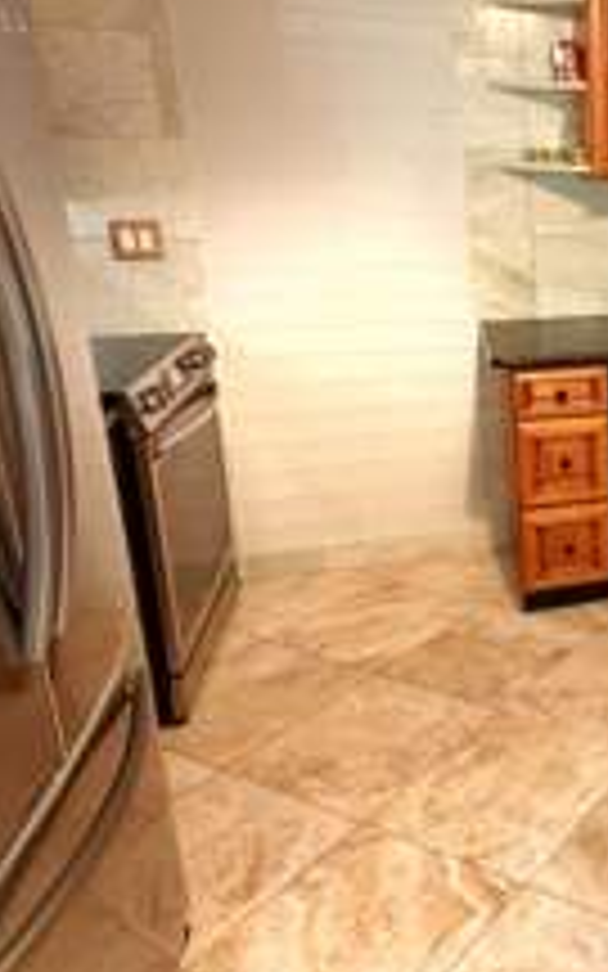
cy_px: 371
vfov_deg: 57.5
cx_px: 824
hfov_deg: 29.4
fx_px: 875
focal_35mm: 33
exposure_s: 1/60
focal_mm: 2.22
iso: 400
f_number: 2.2
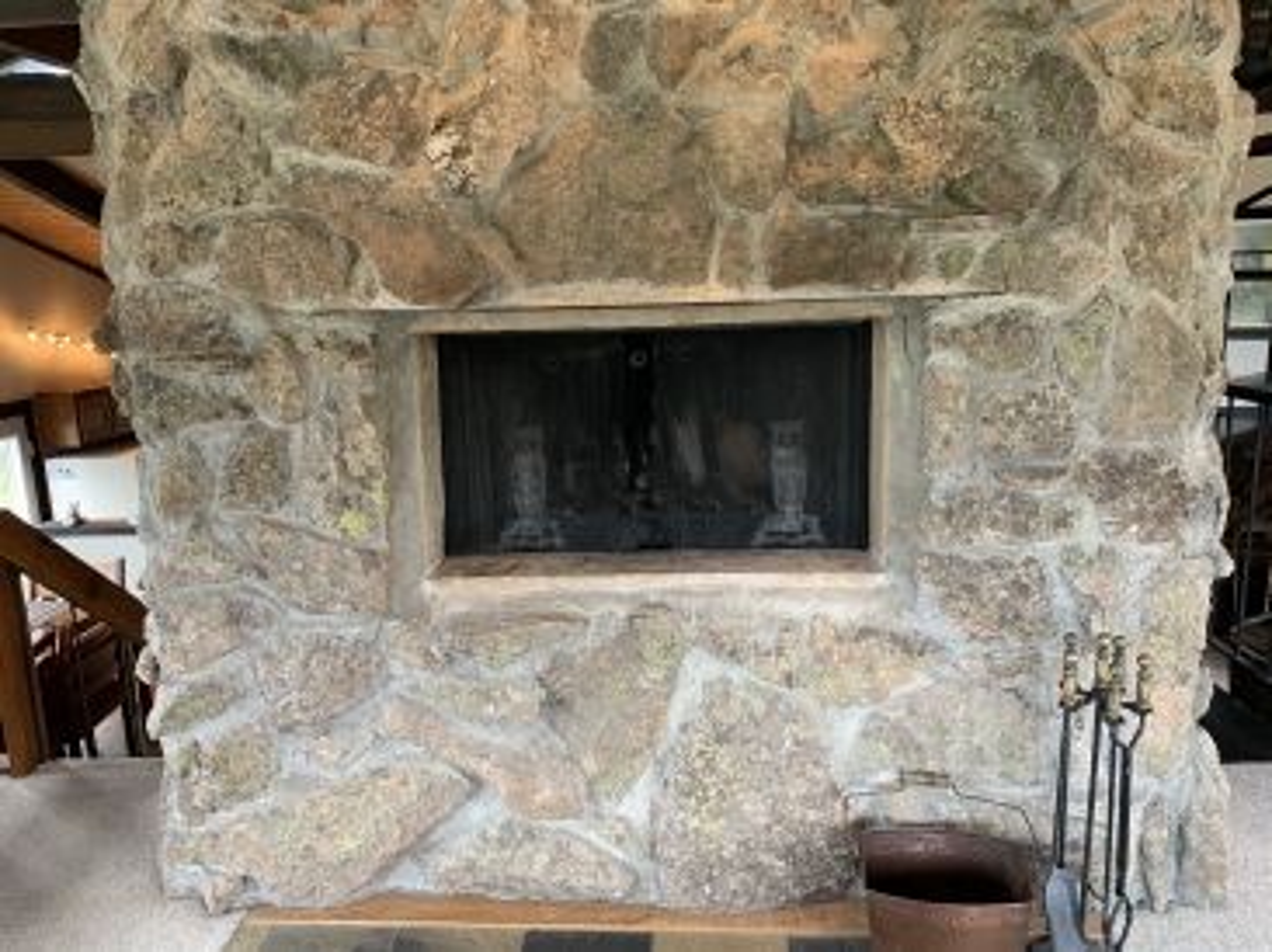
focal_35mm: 26
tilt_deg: -9.5
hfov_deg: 67.3
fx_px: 955
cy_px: 476
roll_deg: +2.1
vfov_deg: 53.0
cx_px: 636
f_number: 1.8
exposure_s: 1/60
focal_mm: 4.25
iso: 100
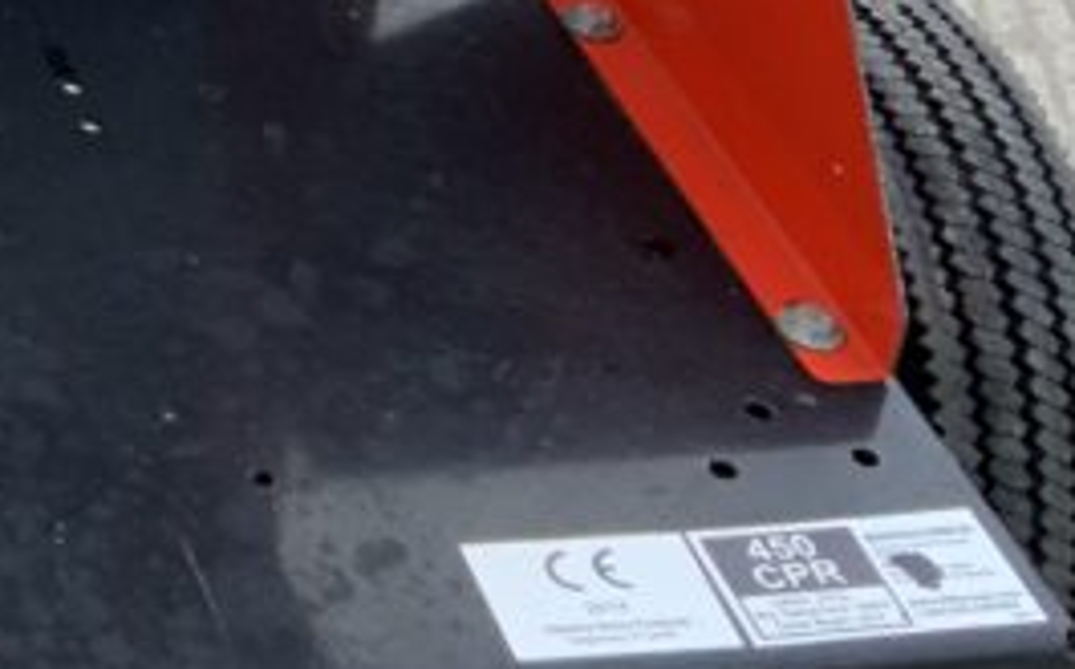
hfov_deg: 16.1
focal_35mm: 119
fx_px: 3483
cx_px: -515
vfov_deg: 10.6
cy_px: -332
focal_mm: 3
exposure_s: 1/150
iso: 16
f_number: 1.8
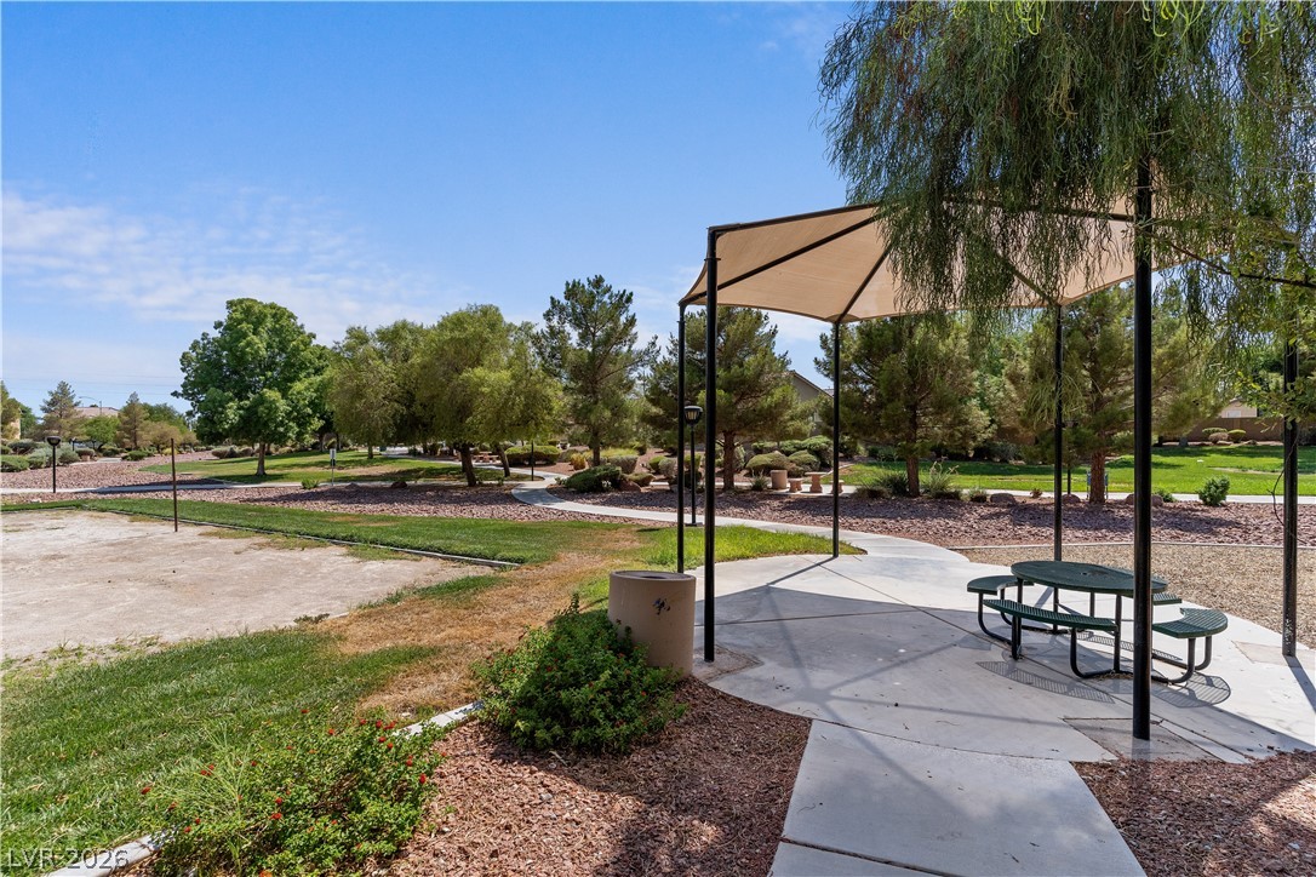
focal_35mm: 17
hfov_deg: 93.3
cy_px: 438
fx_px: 621
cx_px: 658
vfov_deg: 70.4
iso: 1000
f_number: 7.1
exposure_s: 1/4000
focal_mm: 17
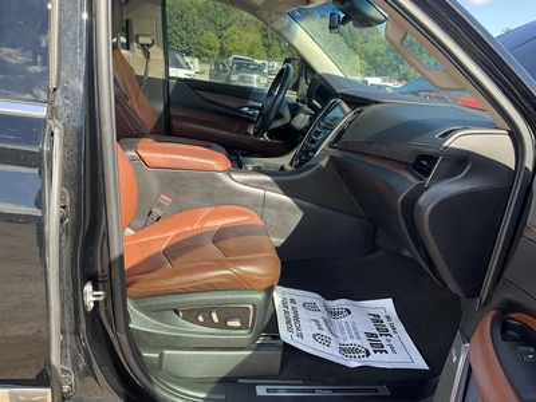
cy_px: 201
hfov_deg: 61.7
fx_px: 449
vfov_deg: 48.2
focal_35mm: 29
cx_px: 268
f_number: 1.8
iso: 20
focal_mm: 3
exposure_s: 1/203
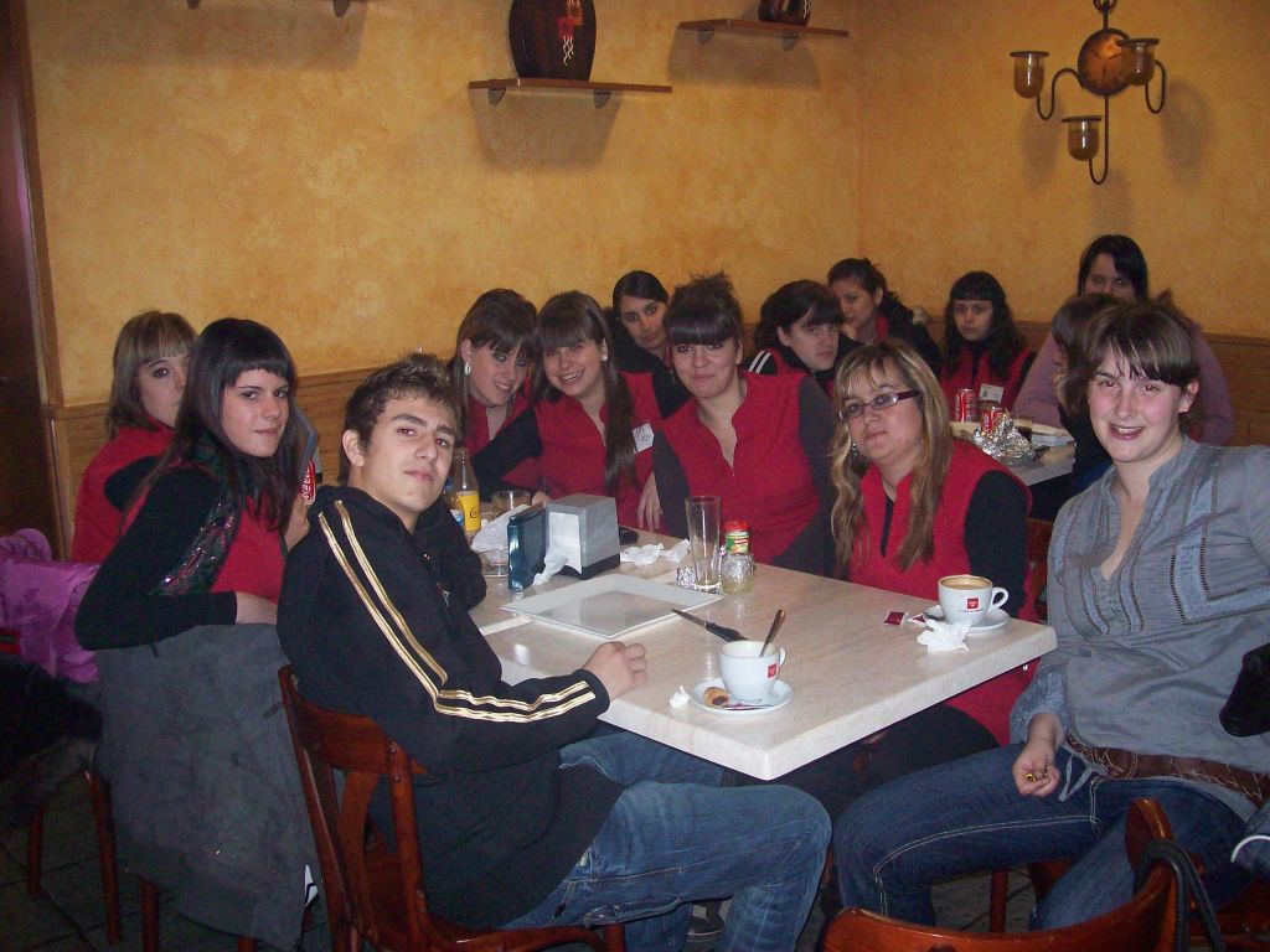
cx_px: 635
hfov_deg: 51.4
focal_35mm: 36
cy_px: 476
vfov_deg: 39.7
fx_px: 1321
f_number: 2.7
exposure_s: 1/64
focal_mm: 6
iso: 200
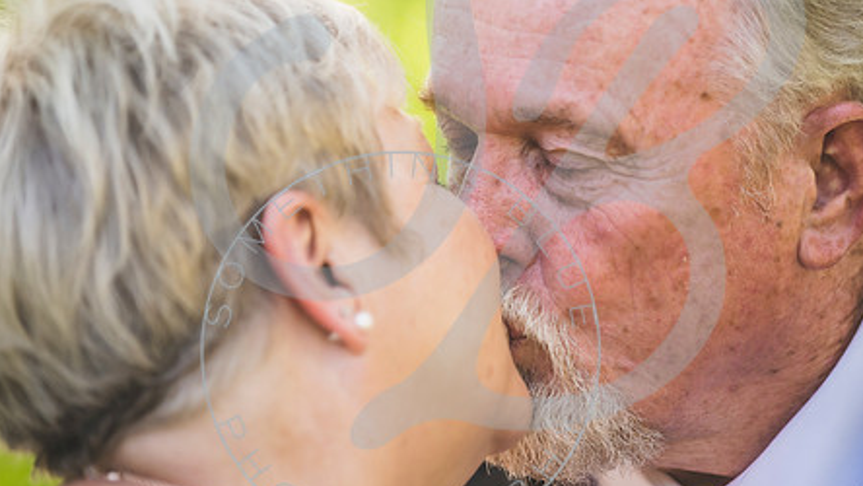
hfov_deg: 8.3
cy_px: 188
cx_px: 498
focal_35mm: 260
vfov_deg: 4.7
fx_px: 5951
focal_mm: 190
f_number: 2.8
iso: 320
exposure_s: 1/500
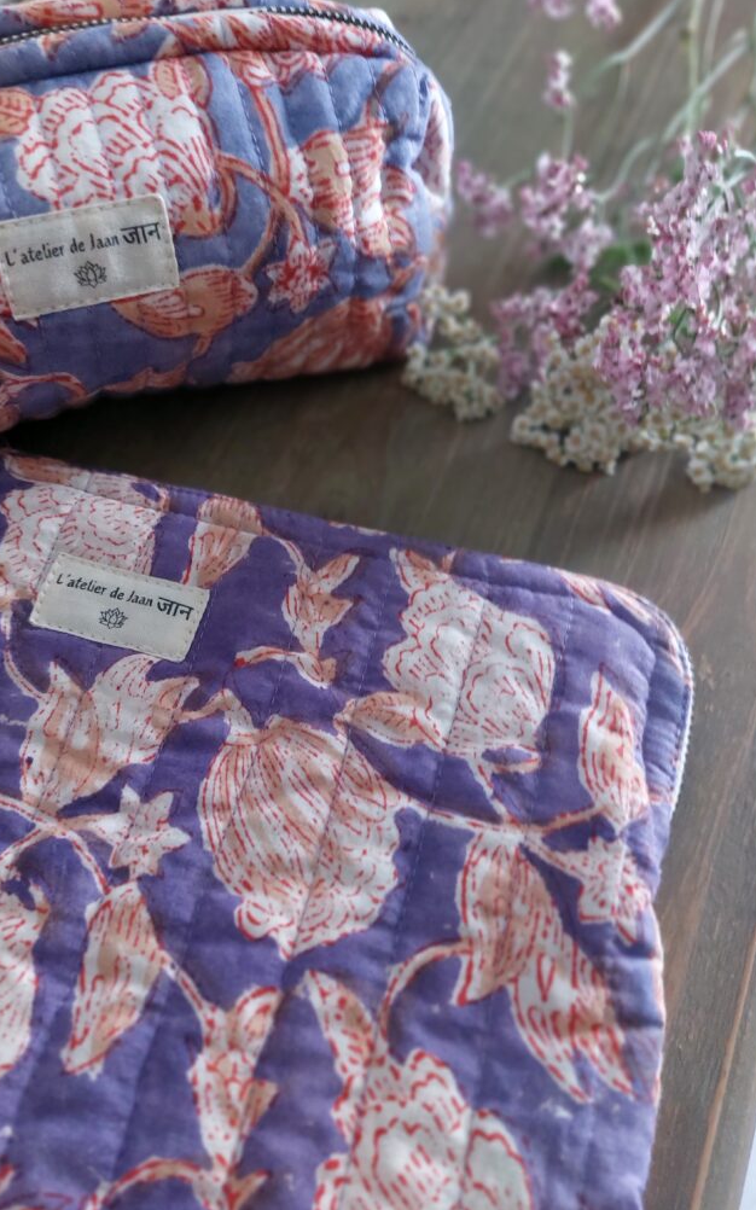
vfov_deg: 70.4
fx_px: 857
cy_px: 594
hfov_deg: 47.4
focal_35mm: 26
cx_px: 309
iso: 500
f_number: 1.8
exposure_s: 1/24
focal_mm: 5.23
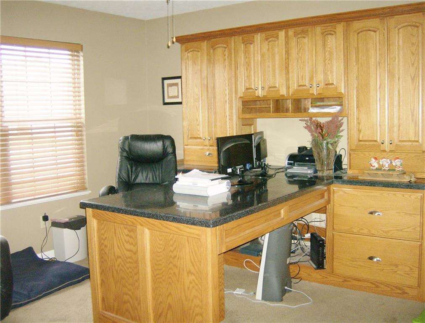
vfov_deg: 40.0
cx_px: 212
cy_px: 162
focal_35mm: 36
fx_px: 444
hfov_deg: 51.1
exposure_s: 1/60
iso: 200
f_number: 2.8
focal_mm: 6
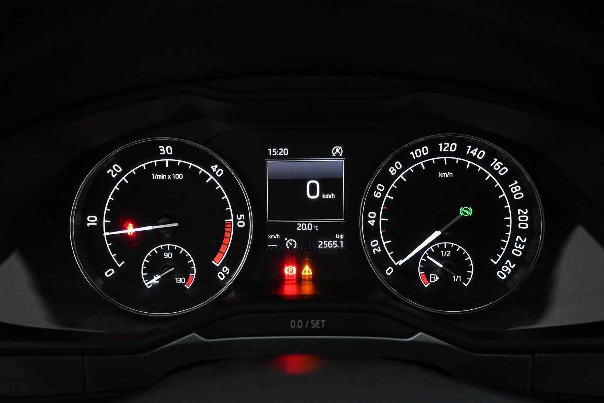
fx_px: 528
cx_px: 302
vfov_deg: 41.7
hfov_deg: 59.5
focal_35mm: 32
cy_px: 202
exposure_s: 1/60
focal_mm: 21
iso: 6400
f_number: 4
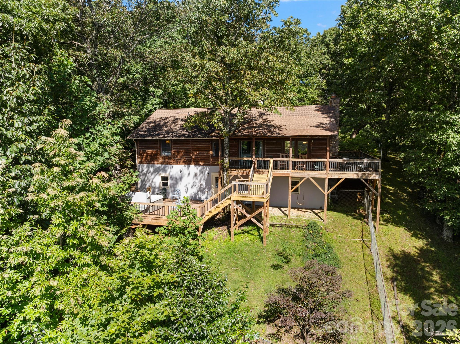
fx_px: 319
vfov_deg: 56.8
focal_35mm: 24
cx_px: 230
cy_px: 172
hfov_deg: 71.6
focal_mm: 12.29
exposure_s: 1/800
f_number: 2.8
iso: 100
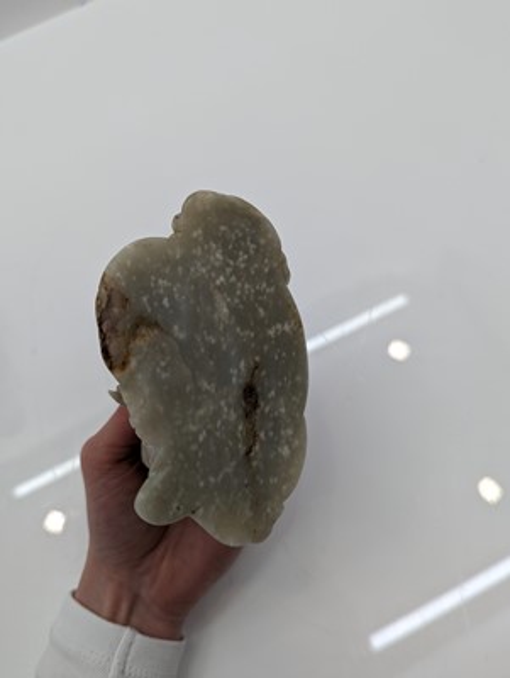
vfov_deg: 71.5
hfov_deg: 56.9
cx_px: 255
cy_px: 339
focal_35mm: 24
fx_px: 470
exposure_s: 1/94.4
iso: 42
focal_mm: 6.81
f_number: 1.85
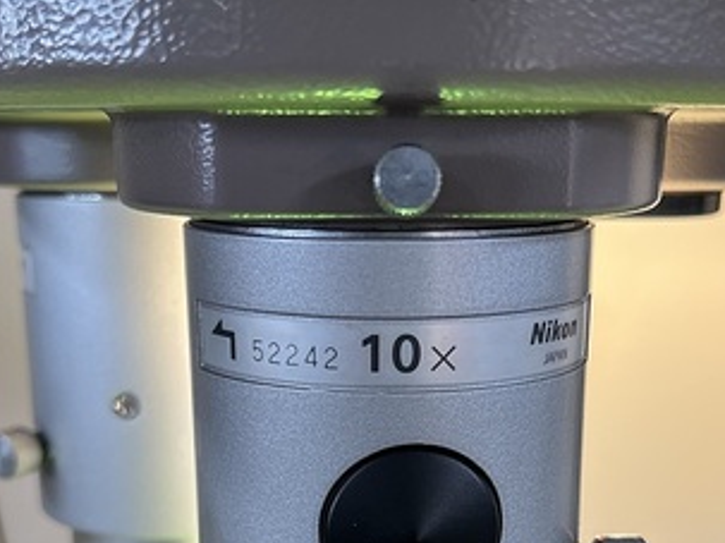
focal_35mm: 55
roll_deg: +0.7
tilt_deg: -16.8
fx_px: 1151
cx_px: 383
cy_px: 495
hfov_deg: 34.9
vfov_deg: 25.7
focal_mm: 5.7
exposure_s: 1/100
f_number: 1.5
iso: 100
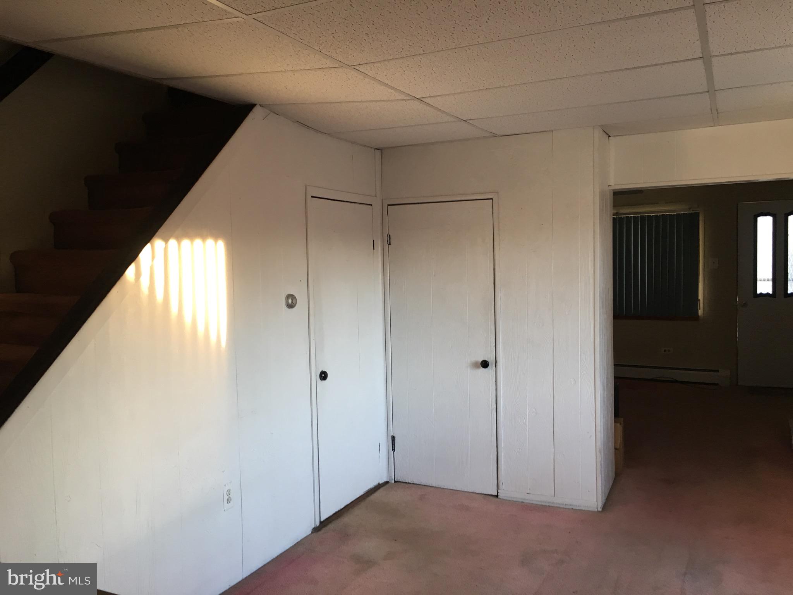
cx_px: 396
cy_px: 298
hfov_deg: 61.7
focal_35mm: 29
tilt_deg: -3.3
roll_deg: +1.8
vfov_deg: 48.2
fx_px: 664
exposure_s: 1/30
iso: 64
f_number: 2.2
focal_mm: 4.15
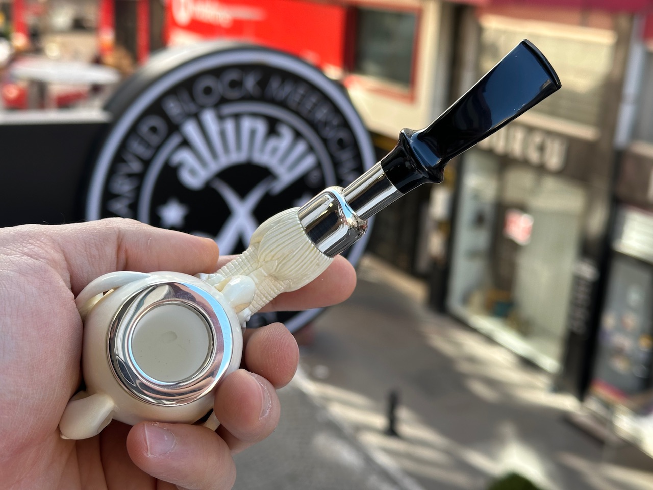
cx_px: 326
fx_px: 905
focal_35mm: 48
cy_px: 245
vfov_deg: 30.3
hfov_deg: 39.7
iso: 64
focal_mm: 6.86
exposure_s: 1/426
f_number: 1.78
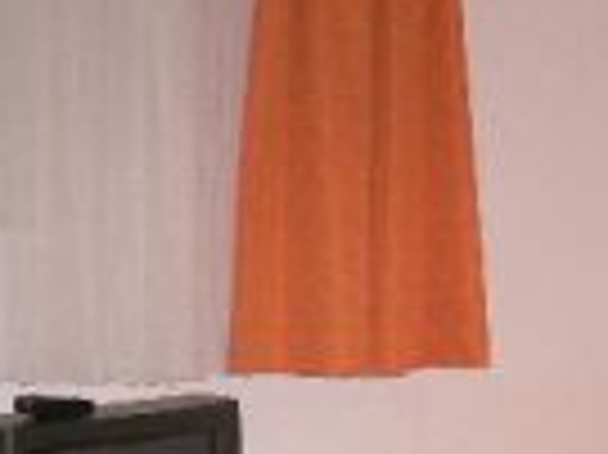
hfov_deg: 17.9
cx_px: 757
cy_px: 553
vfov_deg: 13.8
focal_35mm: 104
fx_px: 1825
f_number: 2.8
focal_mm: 5.8
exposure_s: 1/60
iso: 300
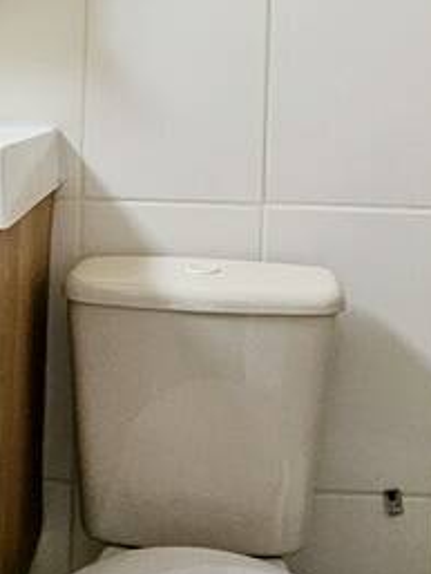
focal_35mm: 54
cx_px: 138
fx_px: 896
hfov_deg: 26.9
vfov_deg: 33.7
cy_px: 61
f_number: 2.2
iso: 250
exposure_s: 1/60
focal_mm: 1.7
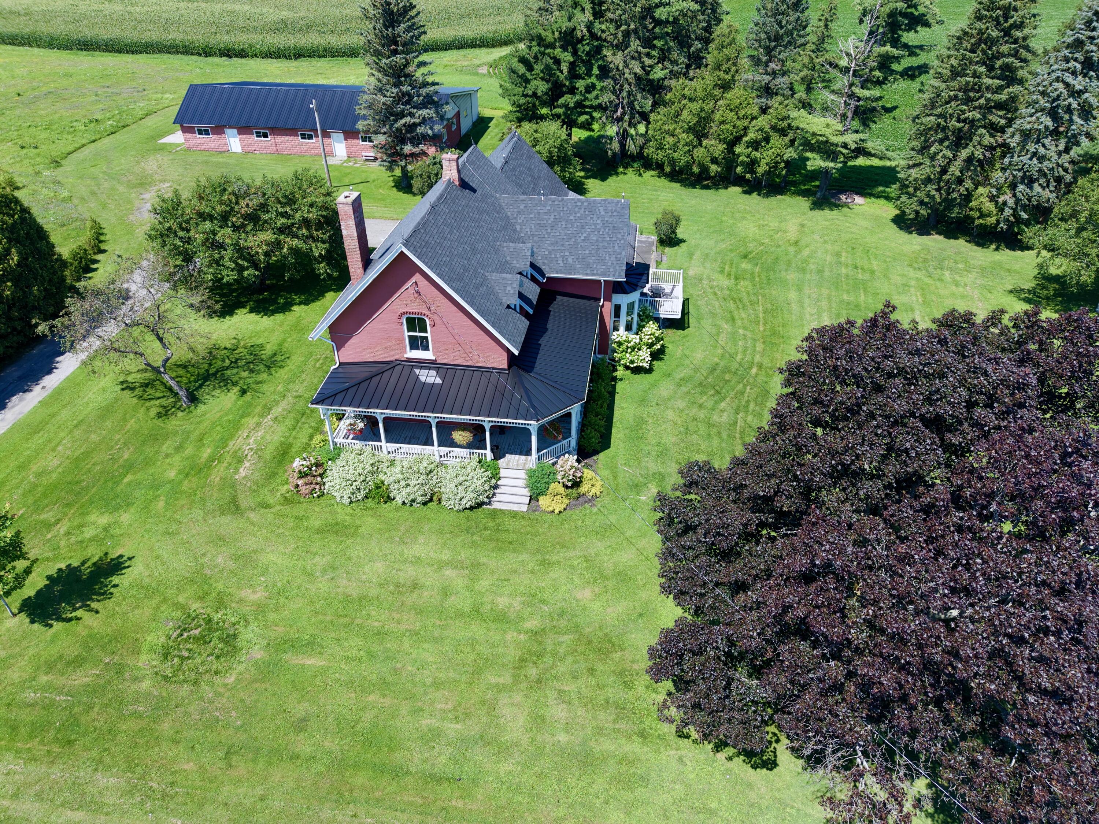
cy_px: 412
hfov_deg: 71.6
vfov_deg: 56.8
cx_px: 550
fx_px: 762
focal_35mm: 24
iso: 150
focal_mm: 8.67
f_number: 1.8
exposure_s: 1/3000
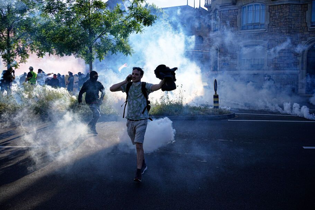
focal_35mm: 36
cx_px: 155
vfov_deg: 36.9
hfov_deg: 53.1
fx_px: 315
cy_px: 107
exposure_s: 1/640
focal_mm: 35
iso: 160
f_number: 8
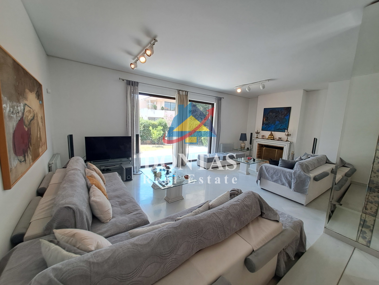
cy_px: 142
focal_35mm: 13
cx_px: 190
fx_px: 142
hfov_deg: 106.2
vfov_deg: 89.9
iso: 50
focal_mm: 1.42
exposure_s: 1/100
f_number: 2.2
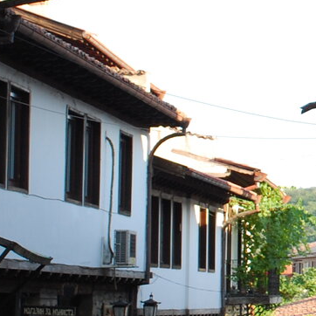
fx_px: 1601
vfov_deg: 11.3
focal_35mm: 155
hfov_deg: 11.0
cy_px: 143
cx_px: 427
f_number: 6.3
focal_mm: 22
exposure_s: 1/160
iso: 200
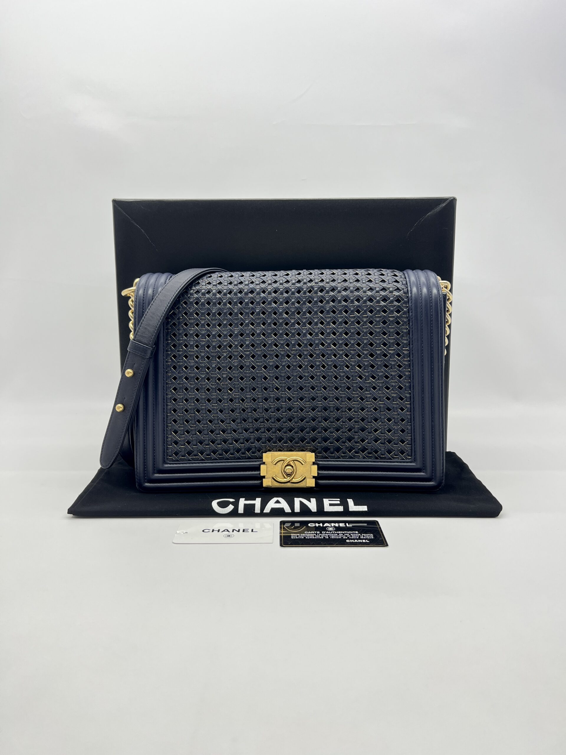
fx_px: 567
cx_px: 283
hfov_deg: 53.1
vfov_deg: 67.3
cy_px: 378
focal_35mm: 26
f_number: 1.5
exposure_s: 1/100
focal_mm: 5.7
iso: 40
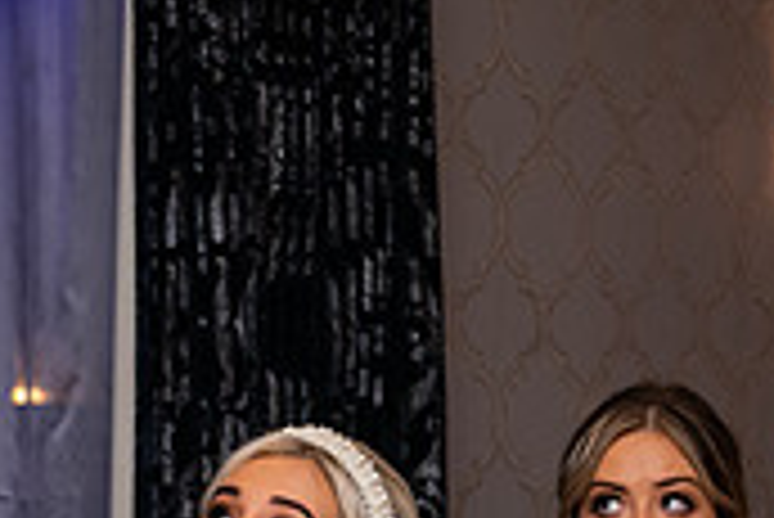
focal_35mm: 152
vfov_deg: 9.0
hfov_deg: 13.4
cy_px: 430
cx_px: 130
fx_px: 3271
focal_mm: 45
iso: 640
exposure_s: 1/160
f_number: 3.5
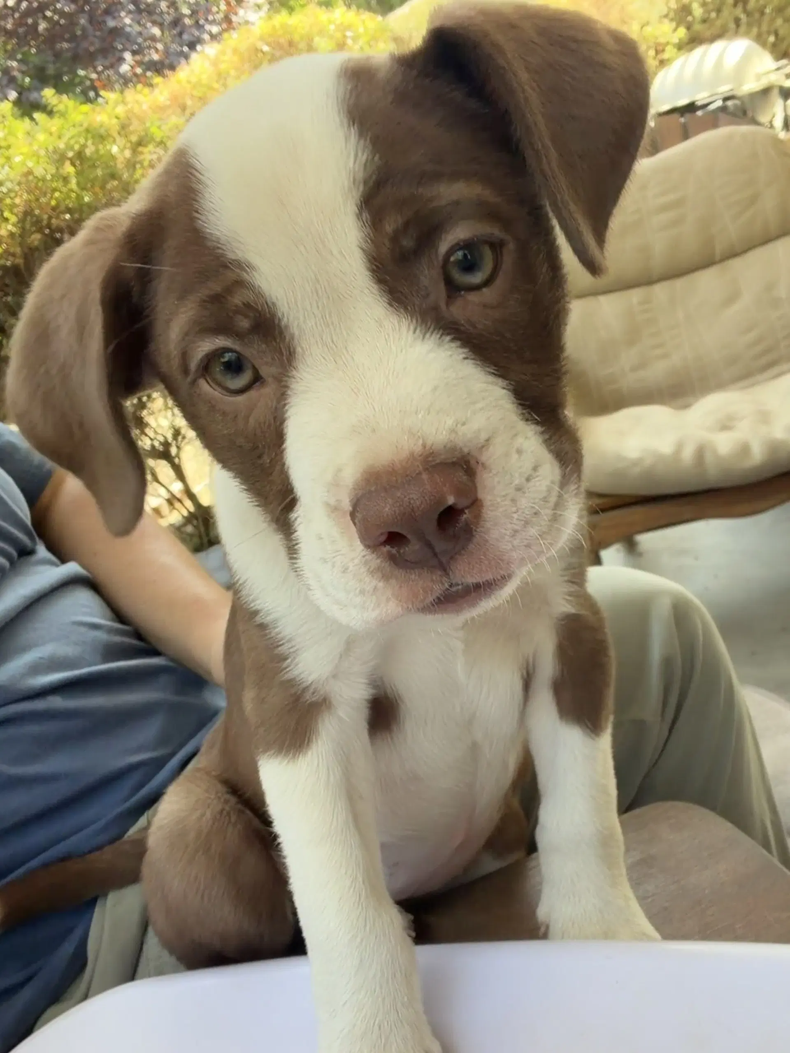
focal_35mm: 30
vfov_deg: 60.0
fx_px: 913
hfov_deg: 46.8
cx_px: 395
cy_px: 526
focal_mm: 2.71
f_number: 1.9
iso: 50
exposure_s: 1/133
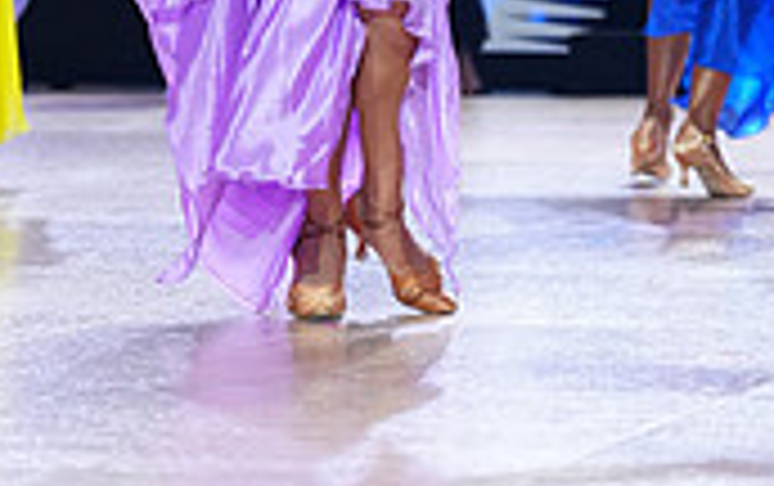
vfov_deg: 4.4
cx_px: 803
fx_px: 6231
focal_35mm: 295
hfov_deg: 7.1
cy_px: -364
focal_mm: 86
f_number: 2.8
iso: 2000
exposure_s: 1/500
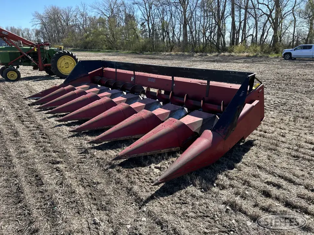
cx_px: 157
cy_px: 118
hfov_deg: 67.3
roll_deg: +0.3
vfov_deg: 53.1
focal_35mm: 26
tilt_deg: -16.1
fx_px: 236
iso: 50
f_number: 1.5
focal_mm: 5.7
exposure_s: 1/1645
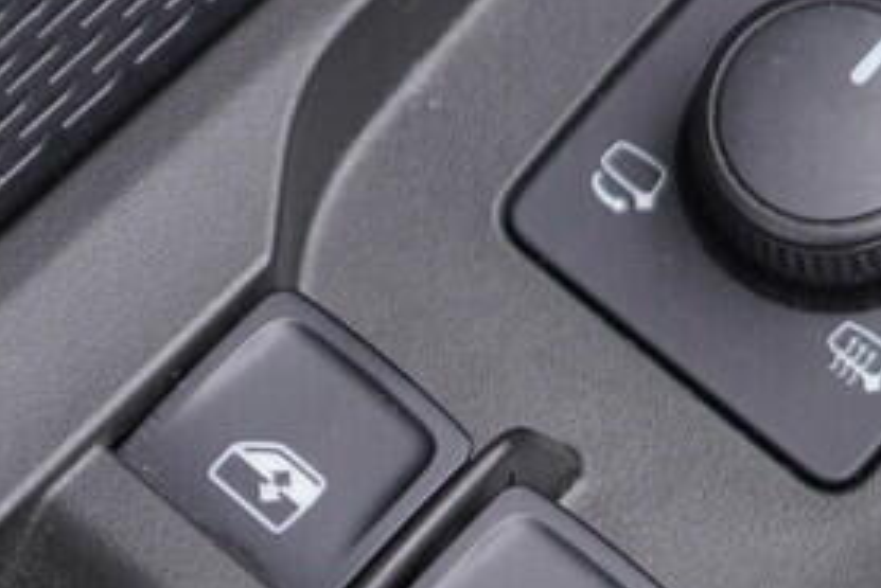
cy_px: 445
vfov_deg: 7.3
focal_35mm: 187
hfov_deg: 11.0
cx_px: 347
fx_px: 4578
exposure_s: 1/40
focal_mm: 24
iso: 160
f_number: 2.8
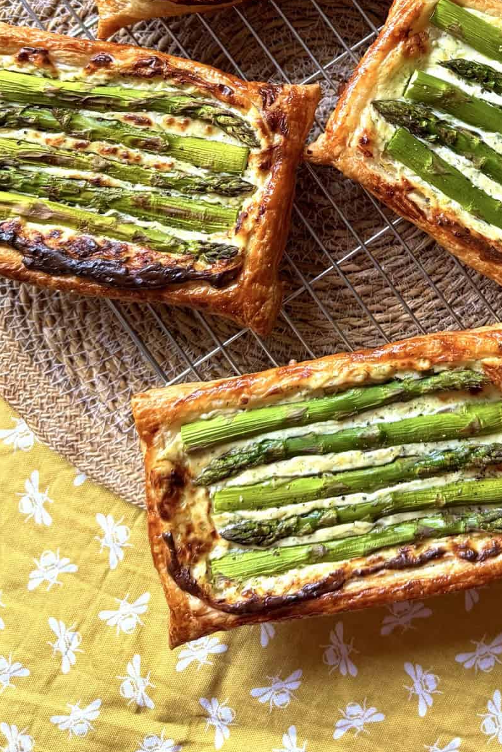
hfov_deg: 30.3
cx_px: 414
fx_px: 899
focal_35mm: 43
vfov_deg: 42.9
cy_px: 128
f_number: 1.8
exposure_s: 1/60
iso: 320
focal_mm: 6.8
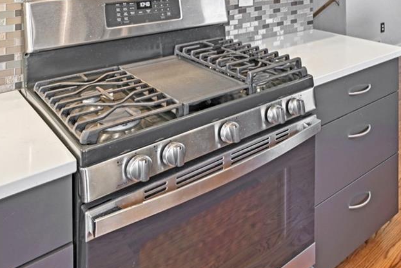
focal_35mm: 36
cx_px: 323
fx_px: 401
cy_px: -63
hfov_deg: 49.9
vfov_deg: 30.6
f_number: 8
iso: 400
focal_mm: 14
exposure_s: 1/13
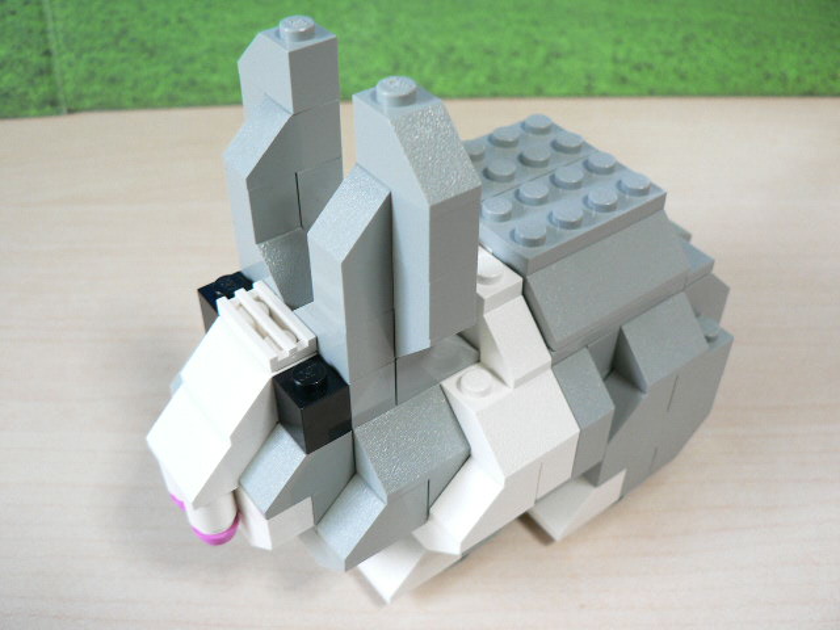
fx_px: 874
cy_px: 315
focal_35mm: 36
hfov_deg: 51.4
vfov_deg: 39.7
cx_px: 420
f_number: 2.8
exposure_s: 1/15
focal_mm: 6
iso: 100
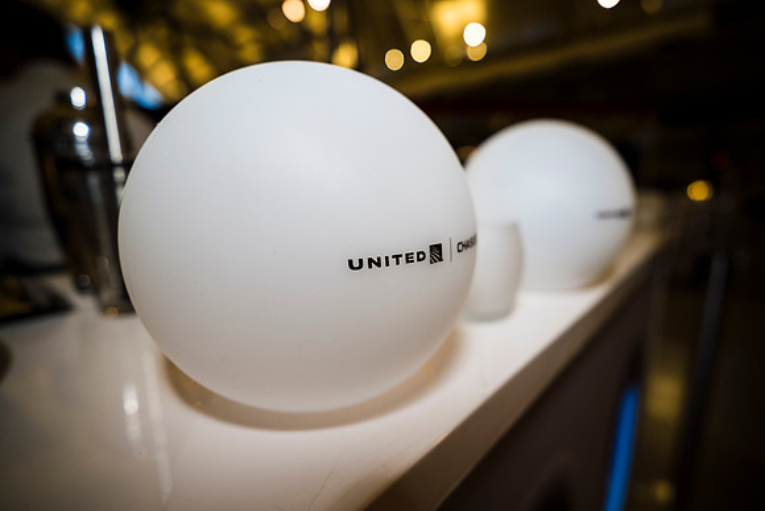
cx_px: 382
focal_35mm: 16
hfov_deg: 96.7
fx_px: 340
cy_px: 256
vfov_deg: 73.8
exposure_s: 1/50
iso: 140
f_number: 2.2
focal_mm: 16
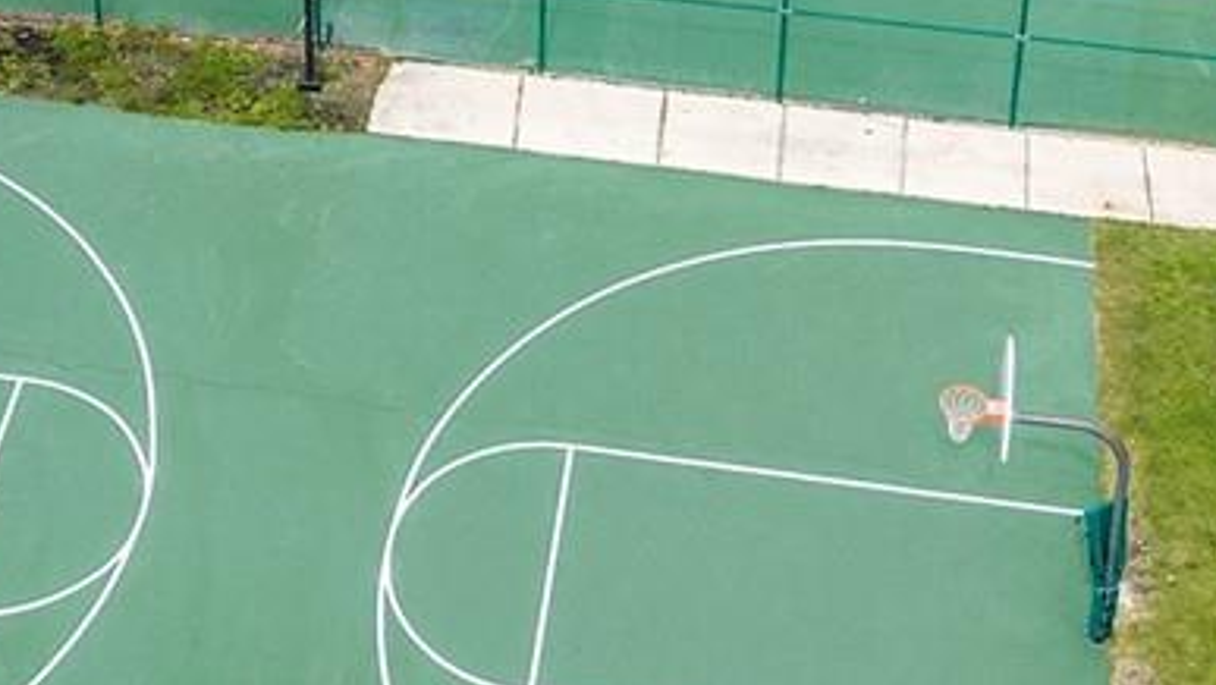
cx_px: 355
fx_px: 3483
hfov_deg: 19.7
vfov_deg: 10.7
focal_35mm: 108
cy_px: -465
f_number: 1.8
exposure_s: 1/1500
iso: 120
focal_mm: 8.67
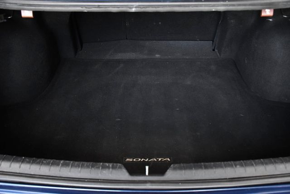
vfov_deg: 34.2
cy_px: 97
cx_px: 145
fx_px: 314
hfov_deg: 49.5
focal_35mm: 39
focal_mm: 26
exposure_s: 1/500
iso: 2500
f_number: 3.8
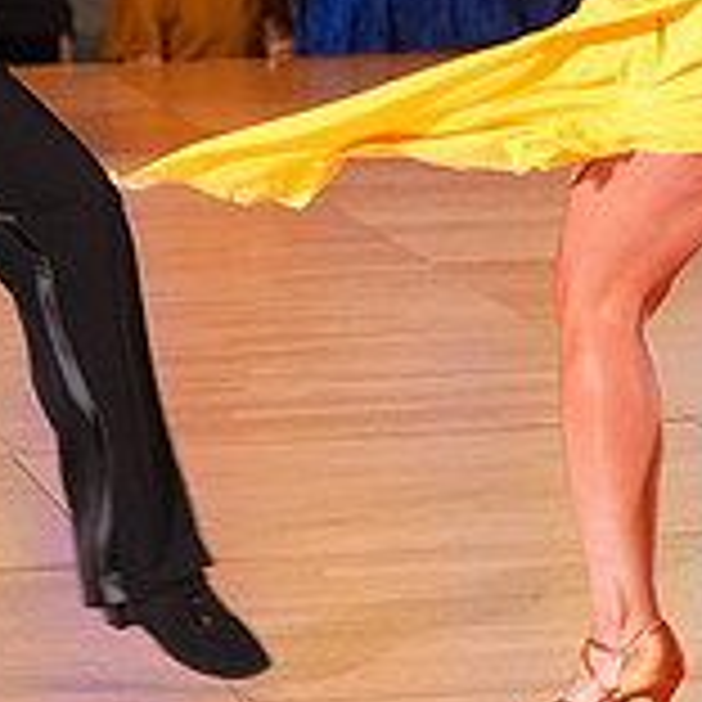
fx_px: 6218
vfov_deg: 6.4
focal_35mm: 271
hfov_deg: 6.5
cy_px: -315
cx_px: 299
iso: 2500
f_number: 4.5
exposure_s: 1/250
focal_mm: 86
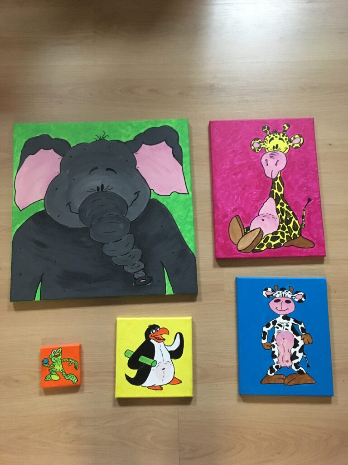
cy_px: 232
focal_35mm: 29
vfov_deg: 61.7
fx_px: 389
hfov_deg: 48.2
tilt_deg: -81.3
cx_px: 174
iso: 320
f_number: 2.2
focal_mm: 4.15
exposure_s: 1/17
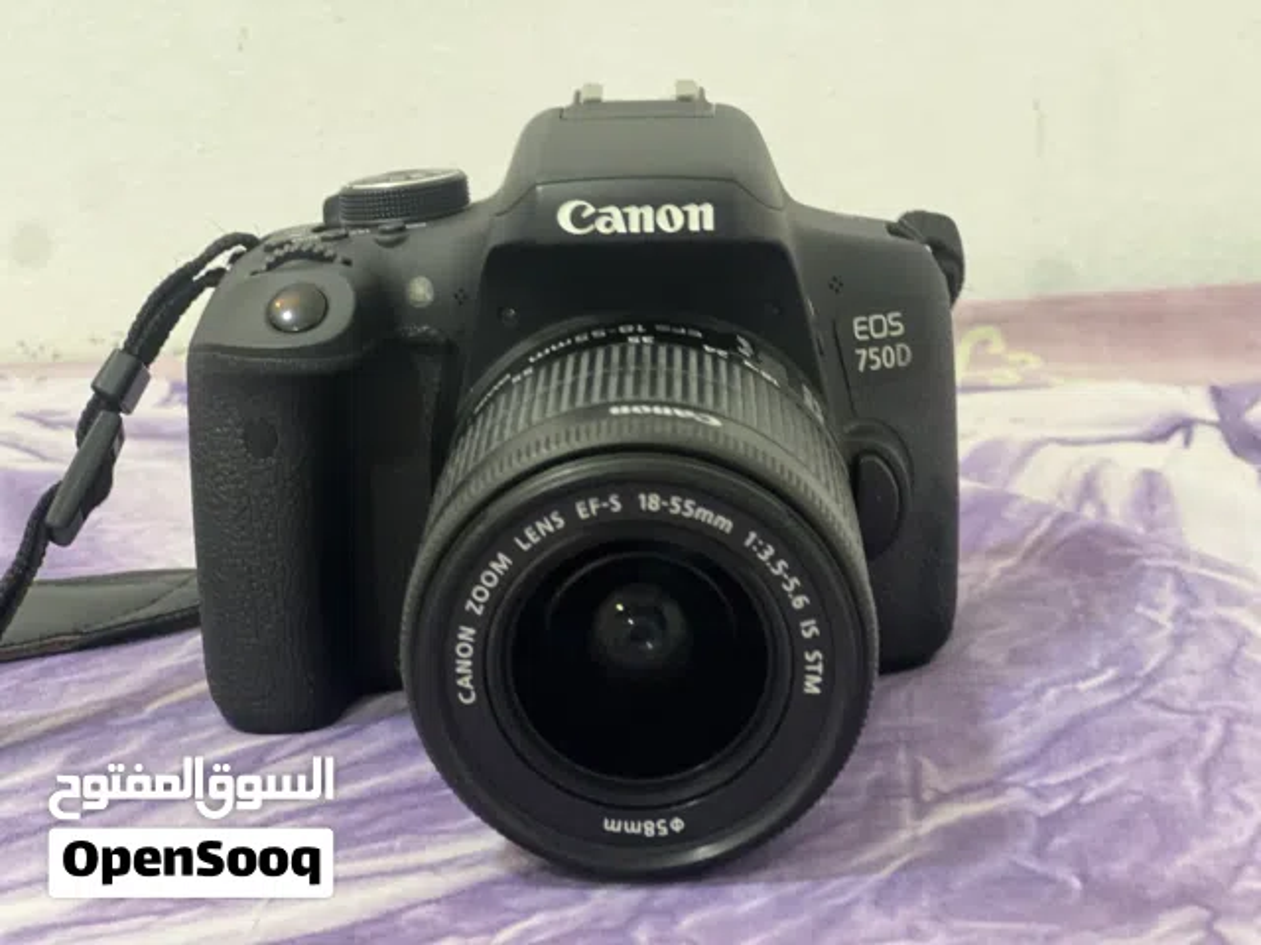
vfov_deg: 19.1
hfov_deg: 25.3
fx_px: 2805
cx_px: 630
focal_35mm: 77
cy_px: 472
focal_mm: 9
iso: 400
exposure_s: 1/20
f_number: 2.8
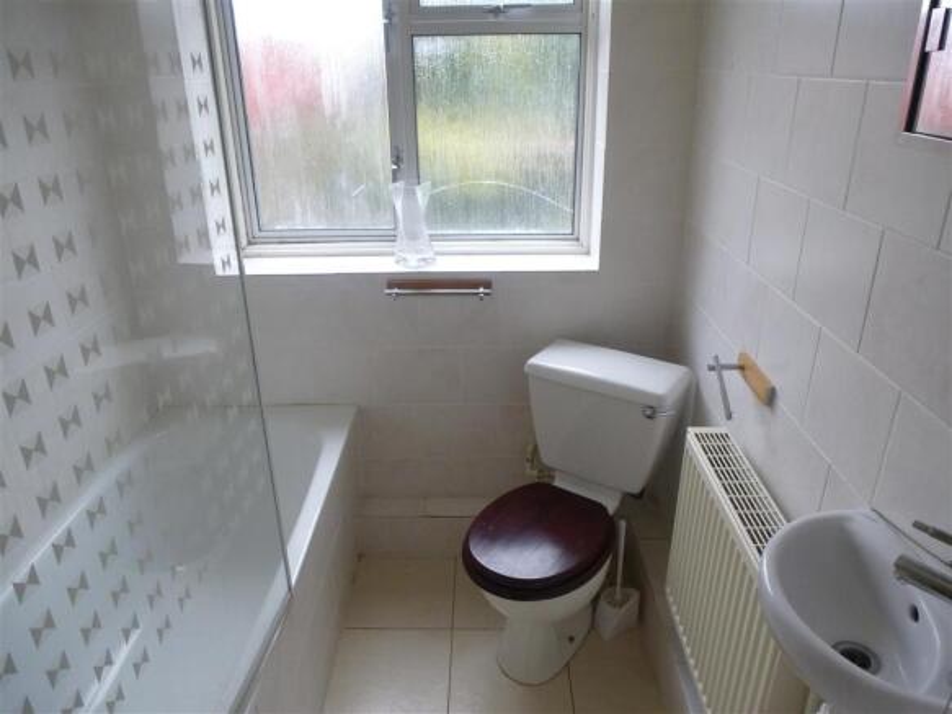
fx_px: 660
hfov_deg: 71.6
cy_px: 357
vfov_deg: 56.8
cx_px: 476
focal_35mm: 24
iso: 400
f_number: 3.3
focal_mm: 4.3
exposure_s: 1/60
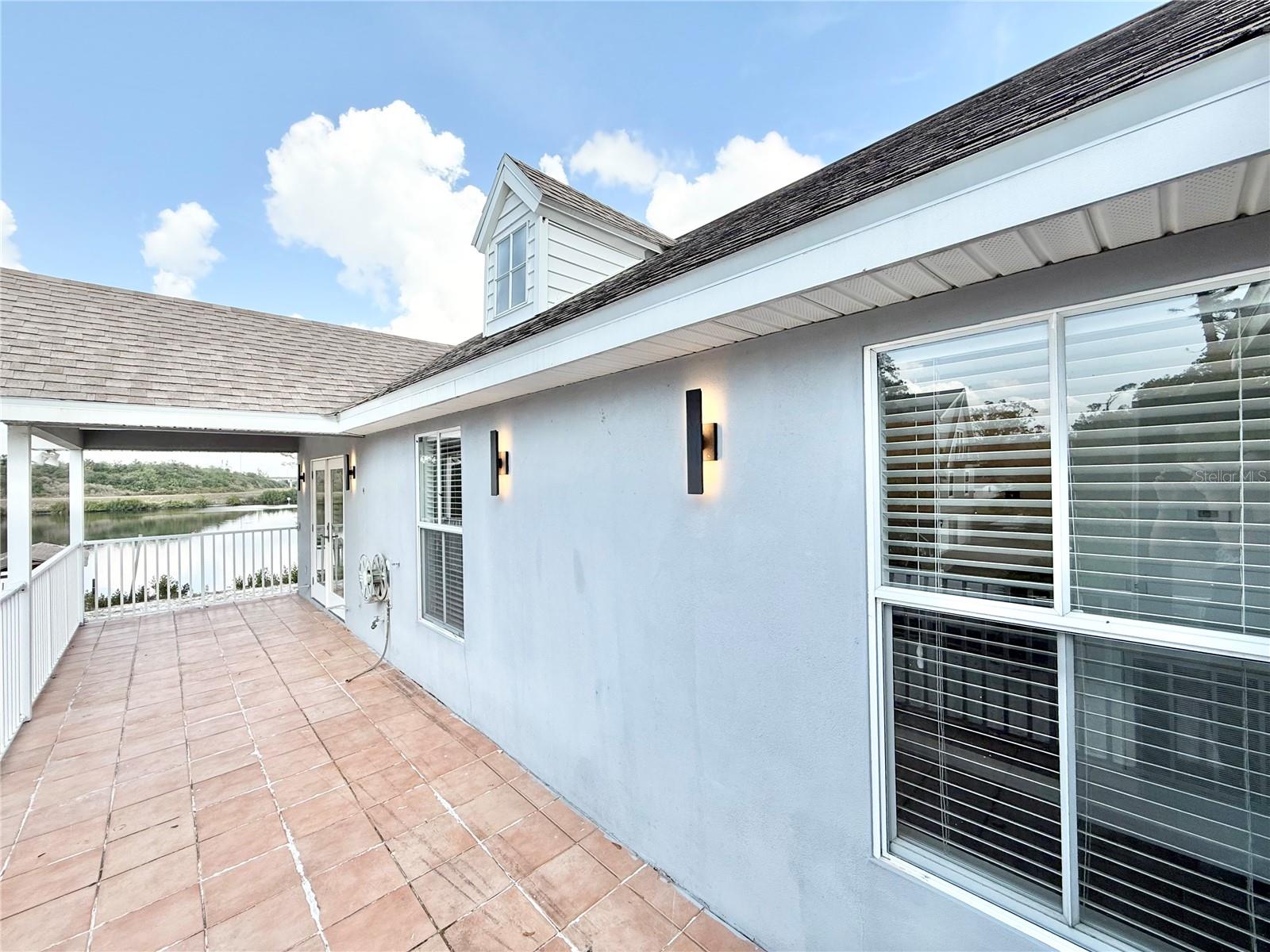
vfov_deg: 85.7
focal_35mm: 14
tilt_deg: +1.3
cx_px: 635
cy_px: 476
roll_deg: +0.2
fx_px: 514
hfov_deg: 102.1
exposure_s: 1/1050
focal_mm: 2.22
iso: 64
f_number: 2.2
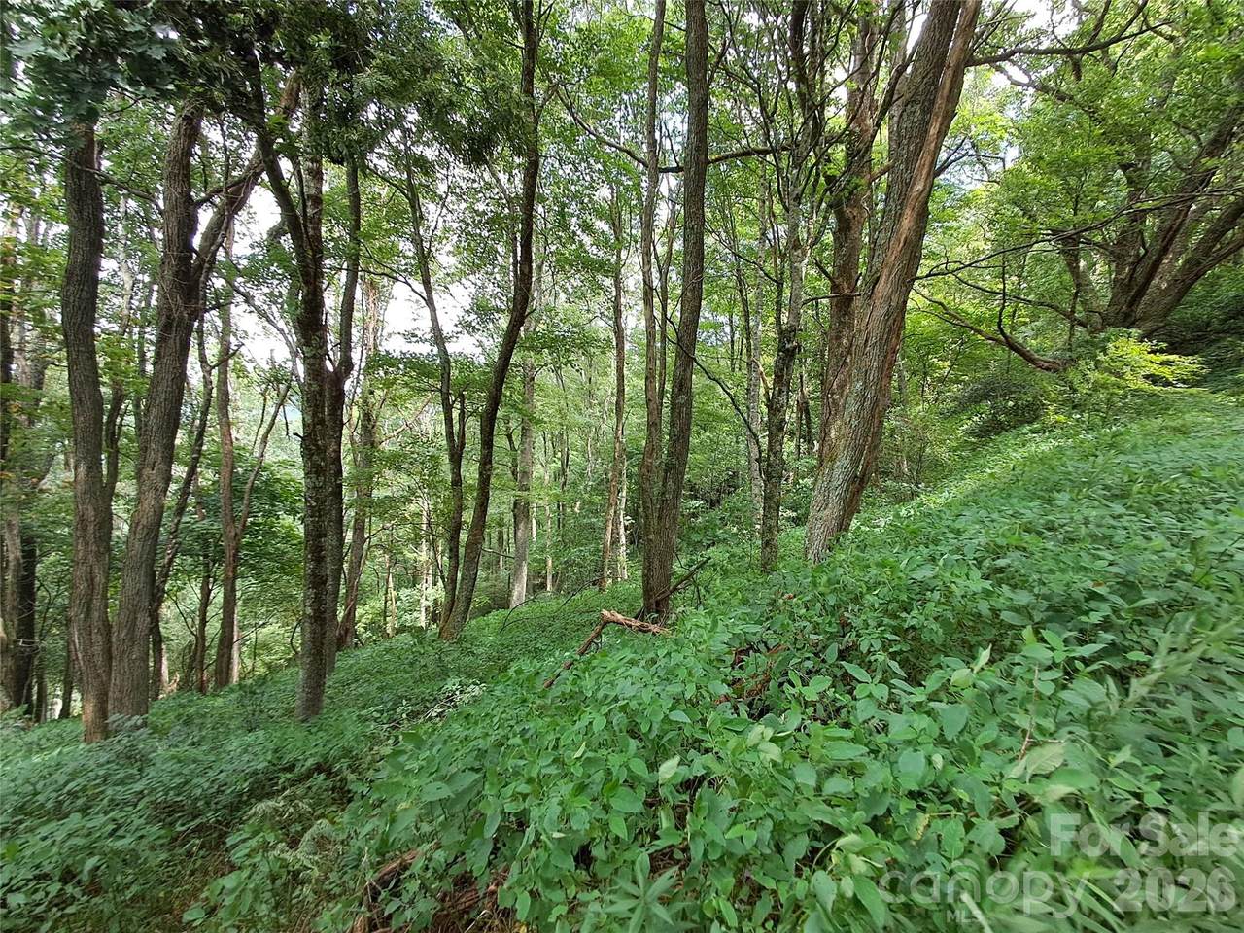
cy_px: 466
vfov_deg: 78.1
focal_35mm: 16
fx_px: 575
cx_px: 622
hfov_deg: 94.5
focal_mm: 1.64
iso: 50
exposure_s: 1/60
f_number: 2.2
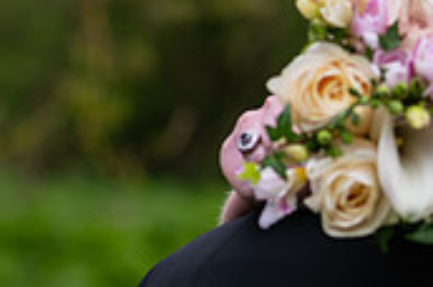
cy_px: 215
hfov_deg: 6.1
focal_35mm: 338
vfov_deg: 4.0
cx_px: 564
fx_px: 4058
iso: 160
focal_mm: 100
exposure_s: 1/160
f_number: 3.5
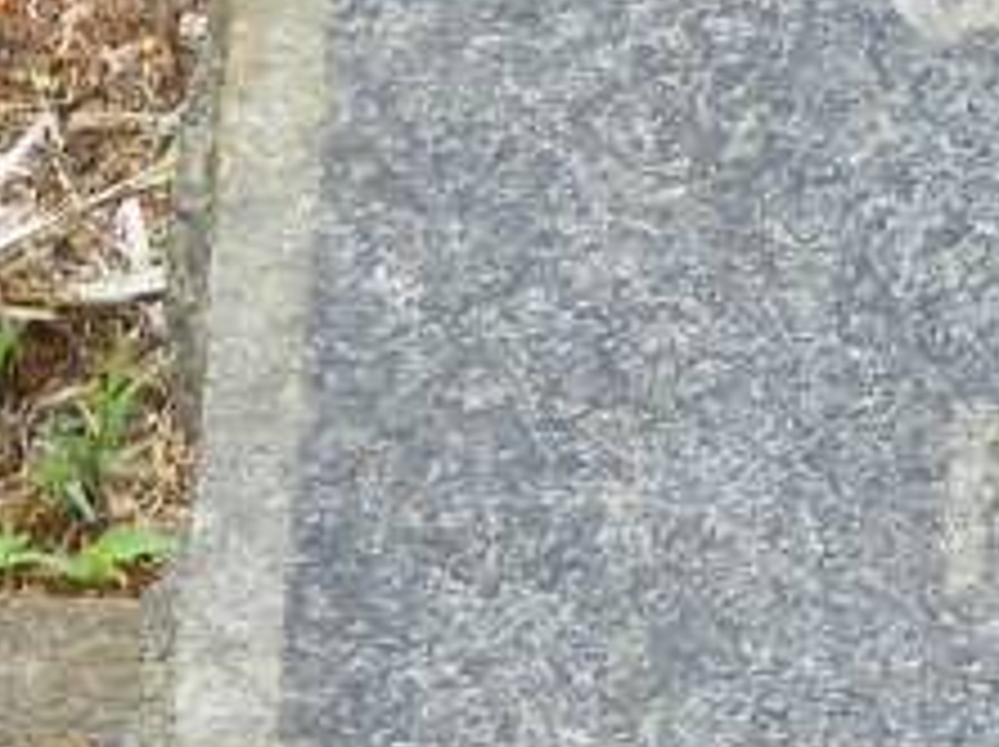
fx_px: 15596
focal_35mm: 541
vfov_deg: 2.7
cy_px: 526
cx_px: 2336
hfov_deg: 3.6
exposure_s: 1/160
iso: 64
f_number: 4
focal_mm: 17.8
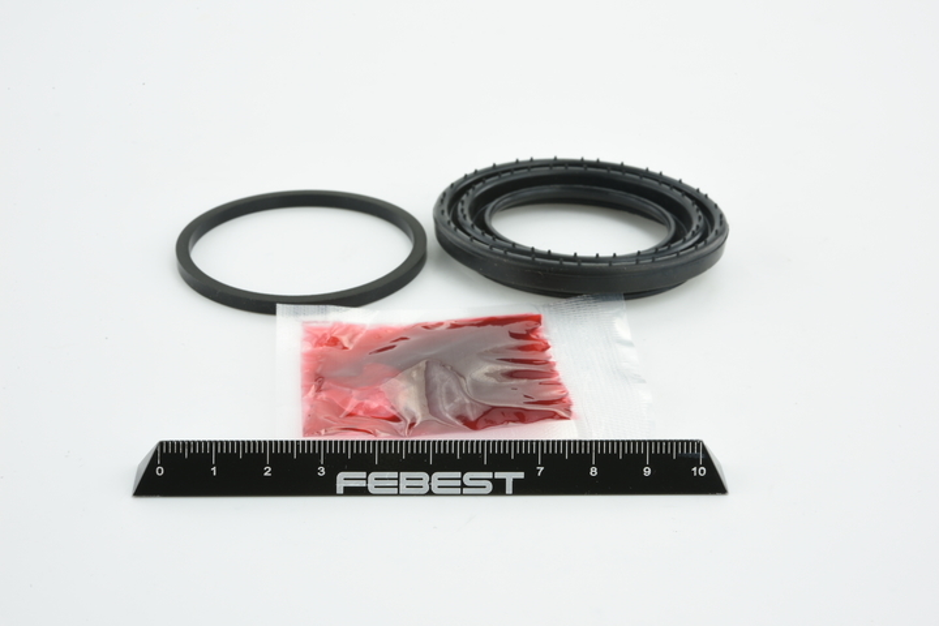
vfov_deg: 22.6
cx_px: 470
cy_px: 313
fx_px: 1565
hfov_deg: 33.4
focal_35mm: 60
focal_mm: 60
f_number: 29
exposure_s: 1/2.5
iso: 64
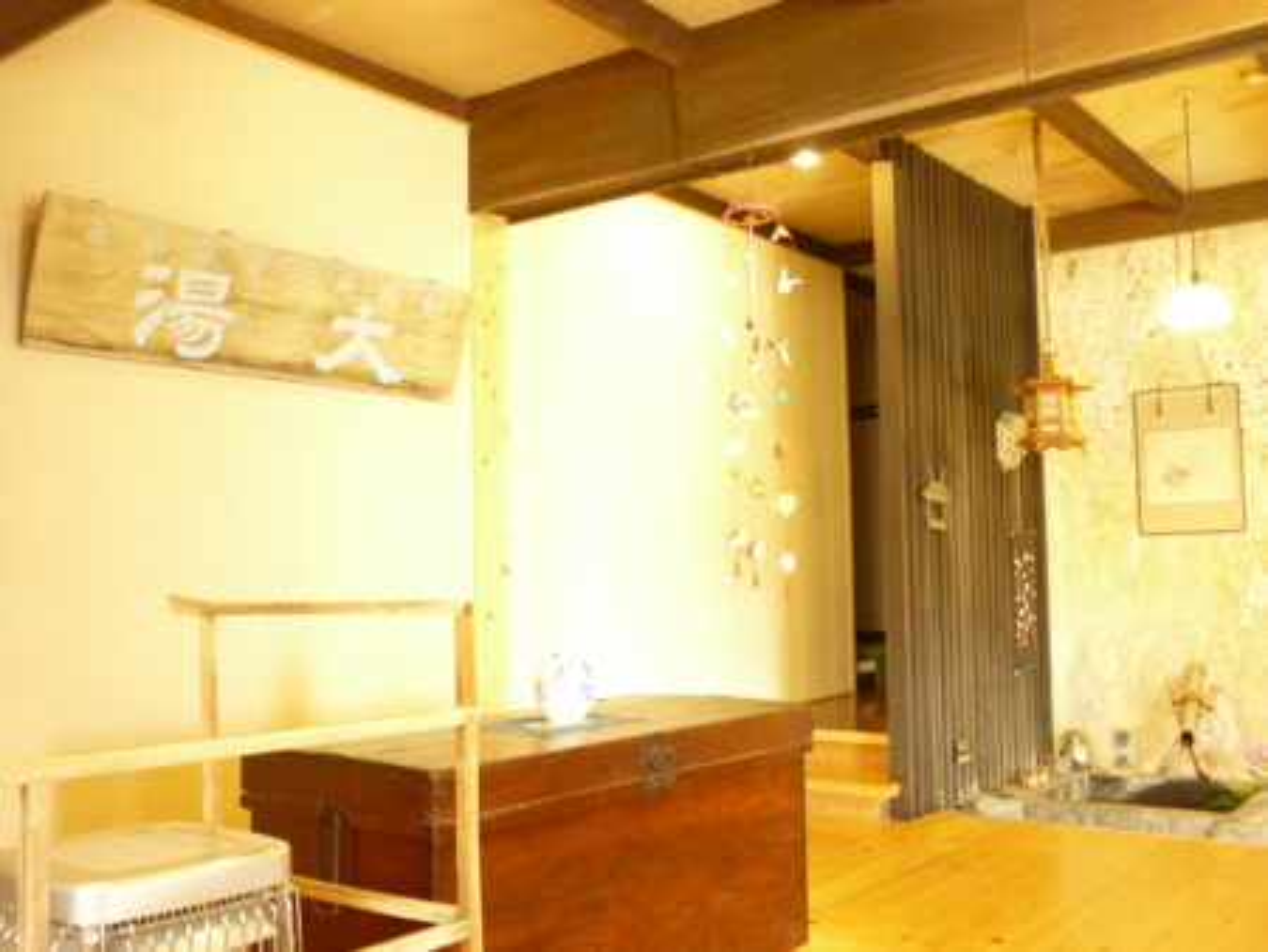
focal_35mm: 33
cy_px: 476
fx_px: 1209
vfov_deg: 43.0
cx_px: 634
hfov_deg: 55.3
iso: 400
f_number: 2.8
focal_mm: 5.5
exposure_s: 1/8
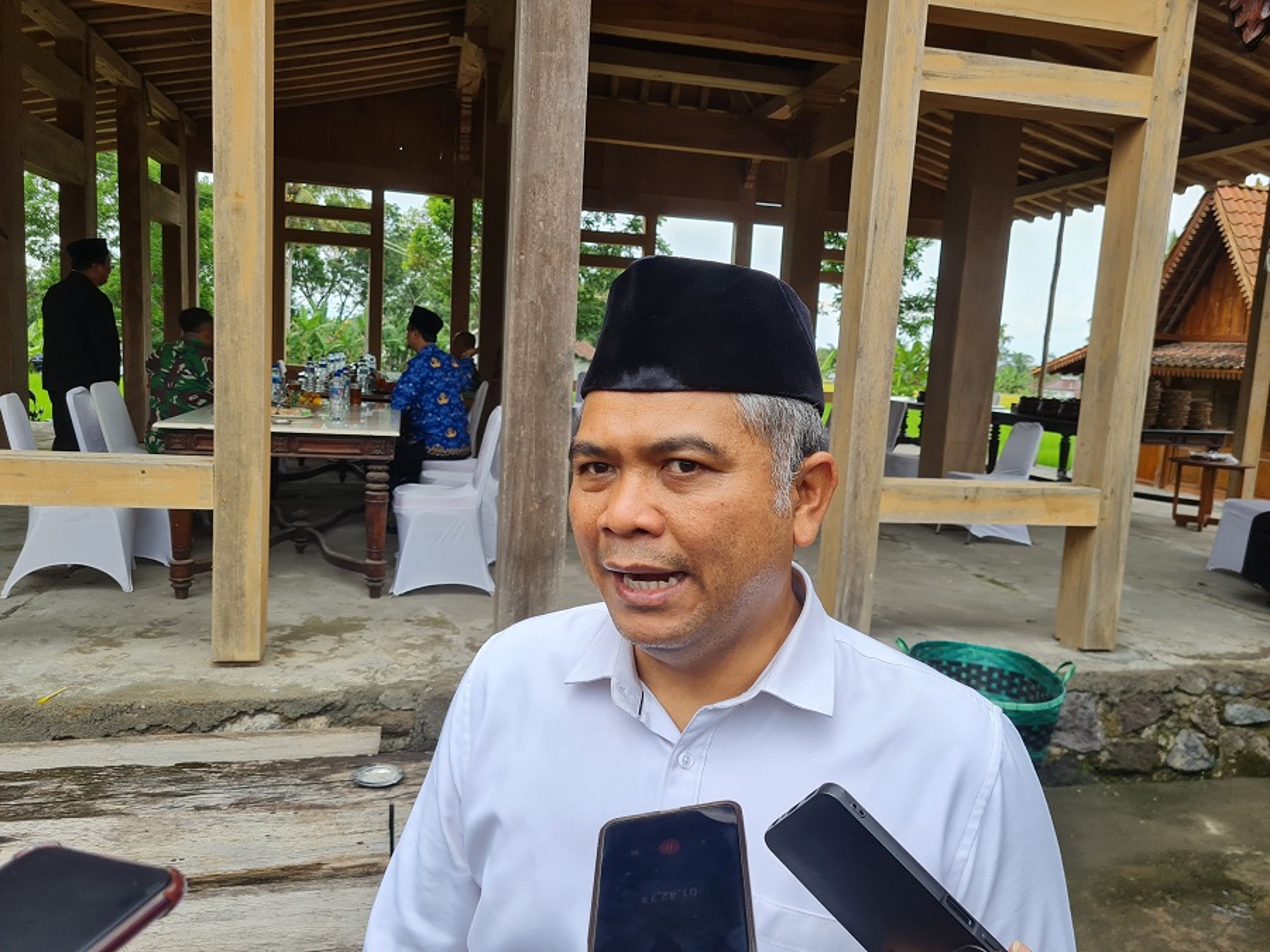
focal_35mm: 26
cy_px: 476
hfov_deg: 67.3
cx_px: 635
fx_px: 954
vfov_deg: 53.1
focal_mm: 5.4
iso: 50
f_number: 1.8
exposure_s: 1/1092
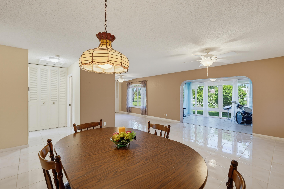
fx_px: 126
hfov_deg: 96.7
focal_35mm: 16
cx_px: 142
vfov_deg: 73.7
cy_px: 94
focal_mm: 16
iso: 800
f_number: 3.5
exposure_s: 1/50
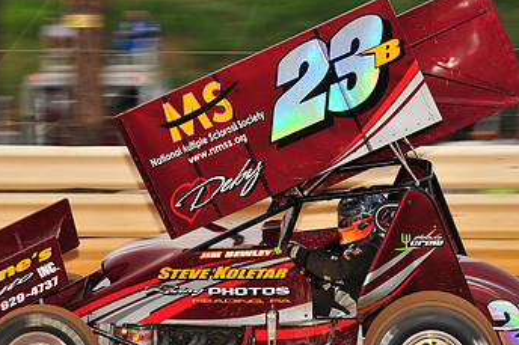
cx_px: 284
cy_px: 262
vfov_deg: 4.8
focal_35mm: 287
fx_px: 4135
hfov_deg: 7.2
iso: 1000
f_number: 7.1
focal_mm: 170
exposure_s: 1/320
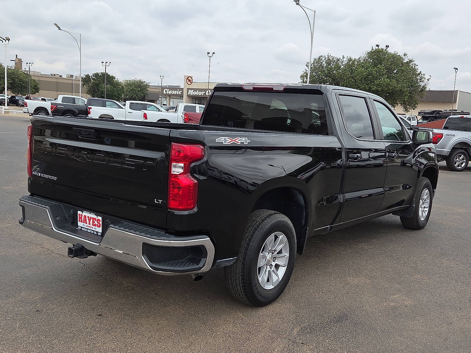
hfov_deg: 52.6
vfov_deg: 40.7
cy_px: 176
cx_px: 236
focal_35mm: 35
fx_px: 476
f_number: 1.8
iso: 76
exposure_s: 1/1429
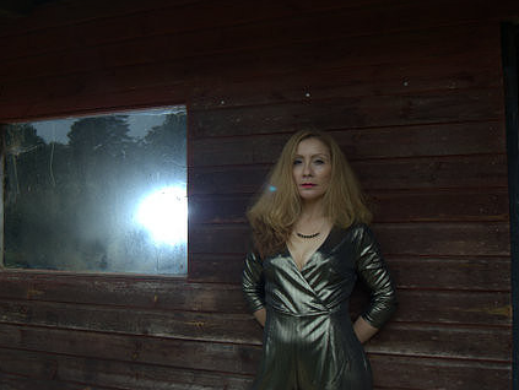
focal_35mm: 36
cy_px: 194
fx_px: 540
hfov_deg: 51.2
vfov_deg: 39.7
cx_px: 233
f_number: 4.5
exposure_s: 1/80
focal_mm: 22
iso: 100
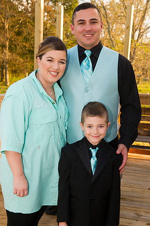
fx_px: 326
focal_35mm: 52
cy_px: 113
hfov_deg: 25.9
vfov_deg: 38.2
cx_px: 75
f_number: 7.1
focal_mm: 52
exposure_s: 1/250
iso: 640
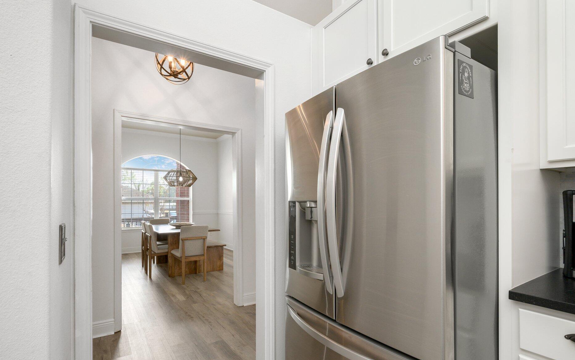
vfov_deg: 64.7
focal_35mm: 18
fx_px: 282
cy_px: 206
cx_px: 267
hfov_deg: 90.9
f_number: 9
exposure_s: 1/30
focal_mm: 16
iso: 500
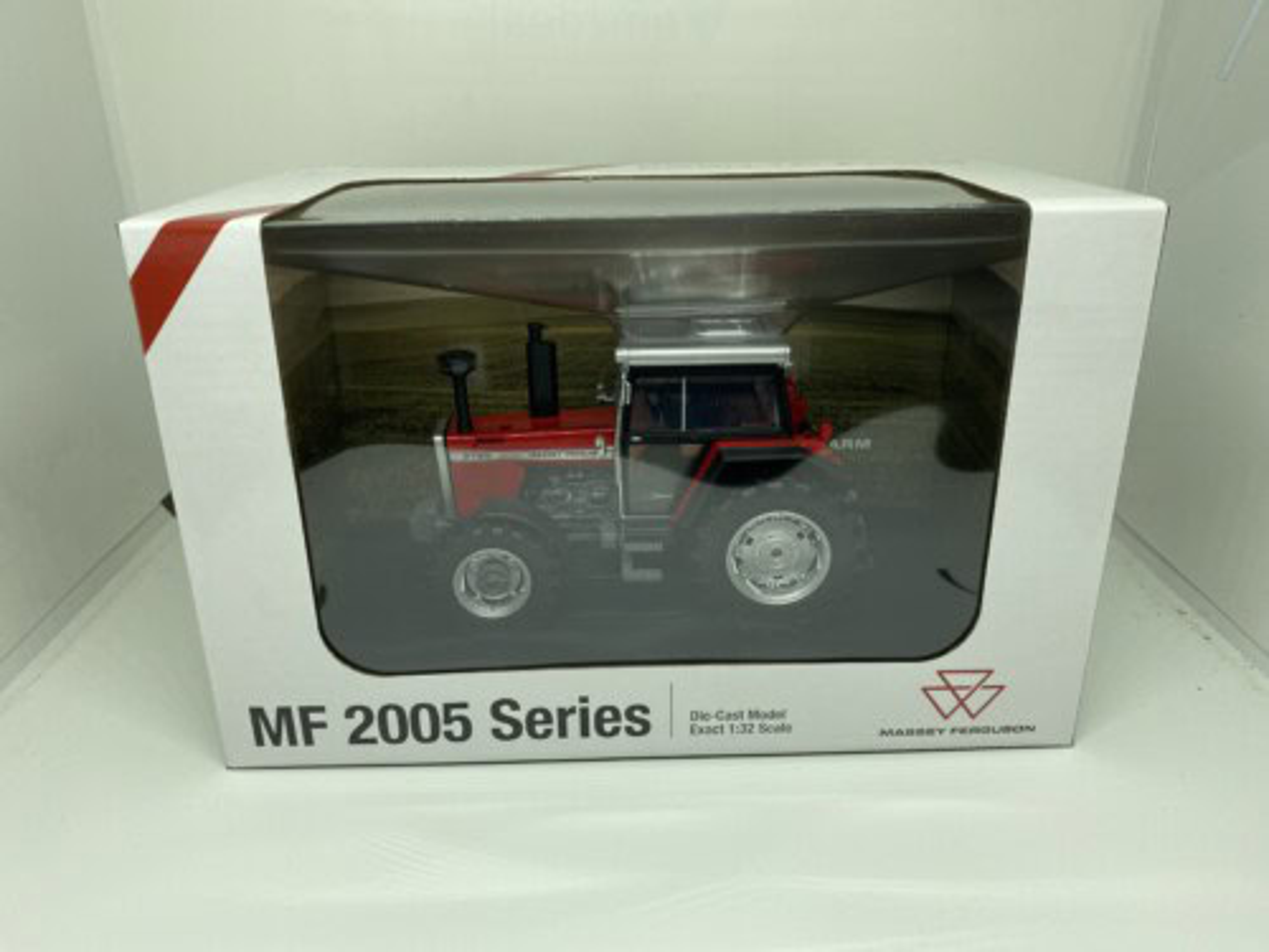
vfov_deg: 53.1
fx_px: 953
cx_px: 634
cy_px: 476
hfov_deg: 67.3
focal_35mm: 26
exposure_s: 1/122
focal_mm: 4.2
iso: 50
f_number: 1.8
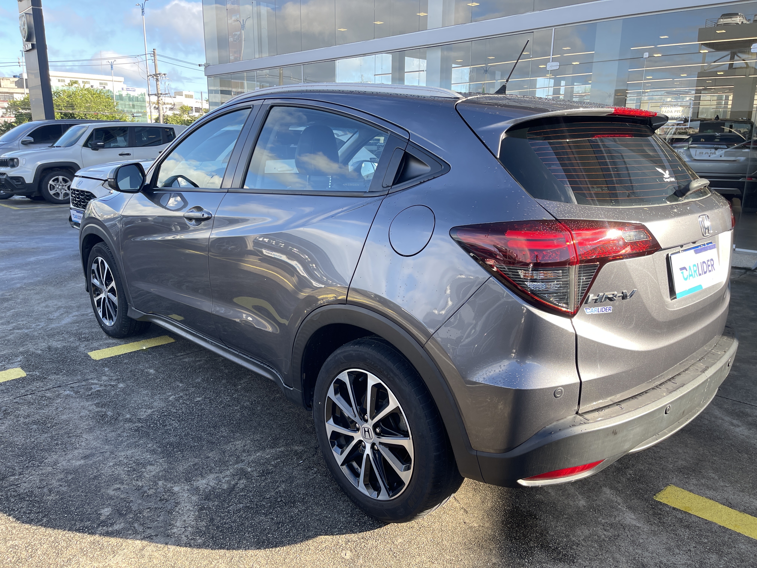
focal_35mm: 25
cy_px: 284
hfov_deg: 69.4
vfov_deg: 54.9
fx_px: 547
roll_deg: -0.8
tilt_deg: -14.1
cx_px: 378
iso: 32
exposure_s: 1/348
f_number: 1.6
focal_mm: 5.1
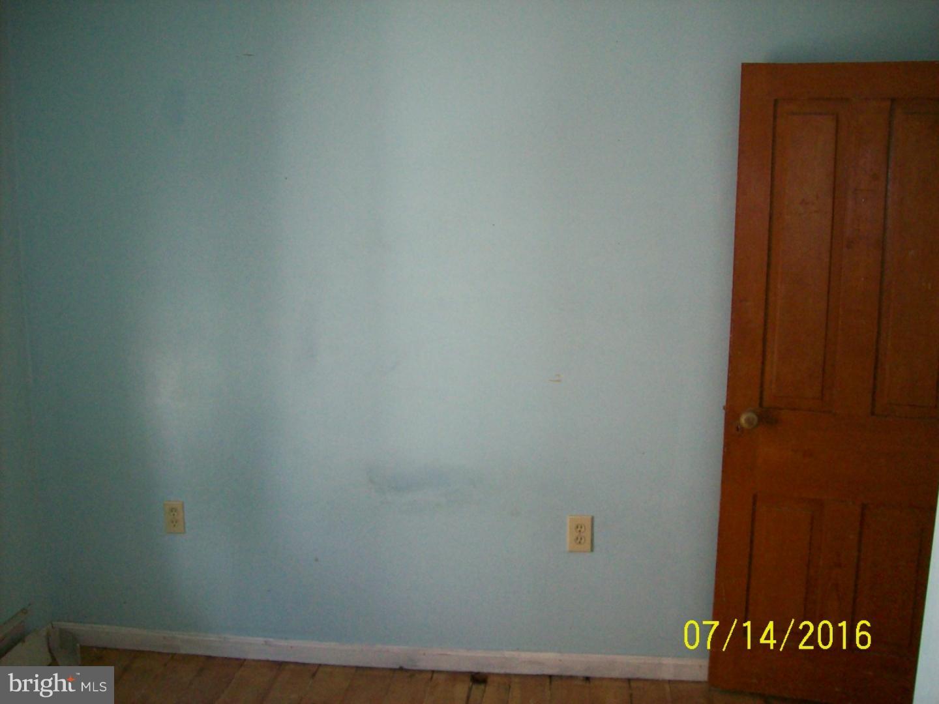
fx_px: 977
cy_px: 352
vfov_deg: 39.7
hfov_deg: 51.4
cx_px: 470
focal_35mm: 36
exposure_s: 1/64
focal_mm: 6
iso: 200
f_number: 2.7
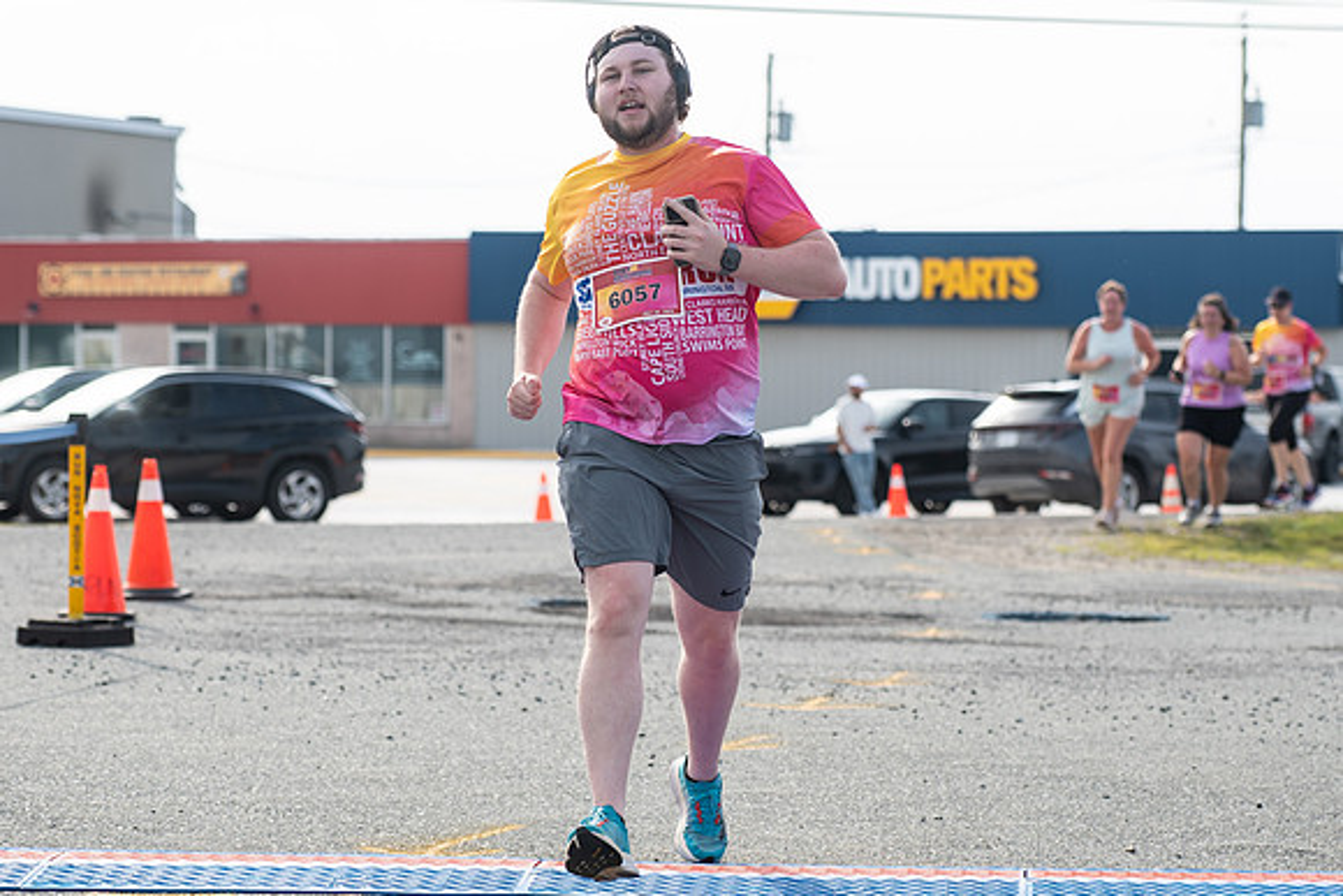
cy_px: 340
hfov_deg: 15.6
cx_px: 672
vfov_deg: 10.4
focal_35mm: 131
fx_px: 4900
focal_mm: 92
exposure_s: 1/1250
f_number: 4.5
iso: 250
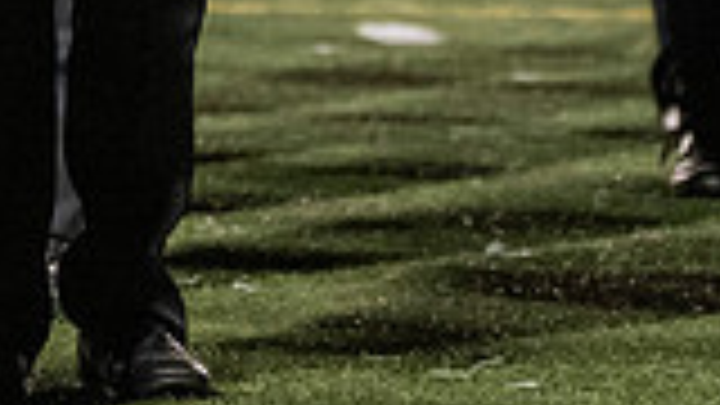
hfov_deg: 2.9
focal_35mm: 748
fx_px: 14280
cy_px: -827
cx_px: 311
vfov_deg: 1.6
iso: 4000
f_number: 2.8
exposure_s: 1/500
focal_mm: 125
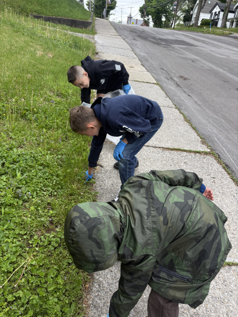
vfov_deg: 67.3
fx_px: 238
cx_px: 119
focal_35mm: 26
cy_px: 158
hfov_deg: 53.1
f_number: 1.6
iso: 50
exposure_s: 1/515
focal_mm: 5.96
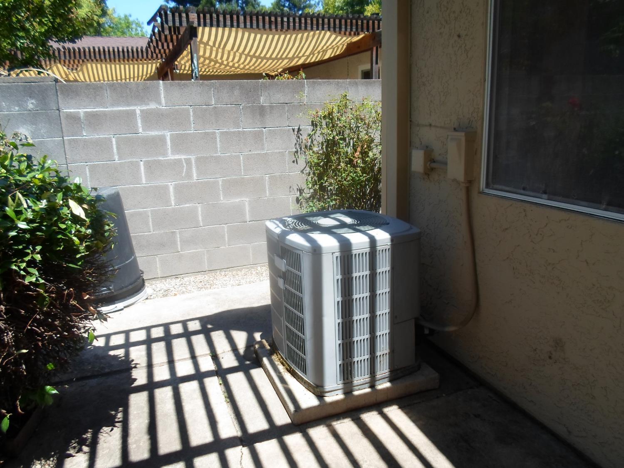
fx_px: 451
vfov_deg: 54.9
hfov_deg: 69.4
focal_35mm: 25
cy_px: 234
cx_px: 312
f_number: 2.5
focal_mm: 4.5
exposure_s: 1/500
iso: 80
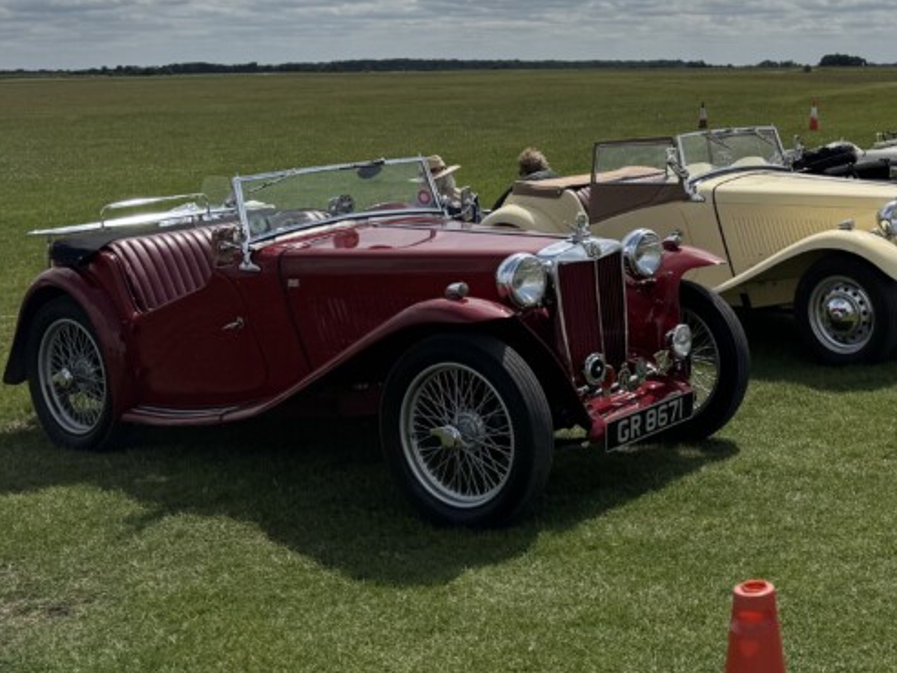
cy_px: 137
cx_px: 840
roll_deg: -1.6
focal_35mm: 50
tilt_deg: -6.3
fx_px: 1296
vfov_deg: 28.5
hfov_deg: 35.5
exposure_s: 1/12346
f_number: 1.78
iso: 64
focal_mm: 6.76
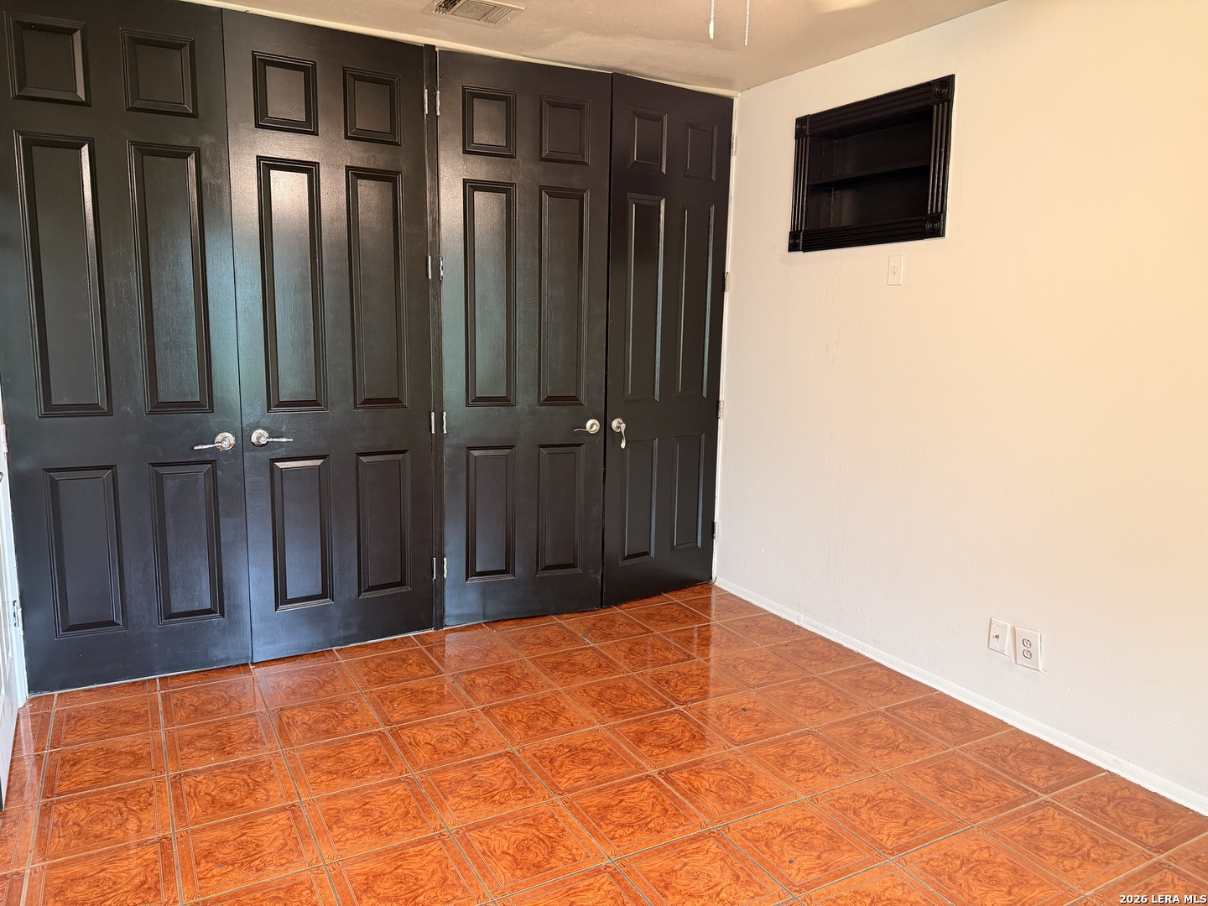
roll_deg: -1.1
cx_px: 604
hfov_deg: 71.6
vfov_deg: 56.8
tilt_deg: -8.0
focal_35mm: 24
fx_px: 838
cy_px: 453
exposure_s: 1/60
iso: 200
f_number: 1.78
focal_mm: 6.76
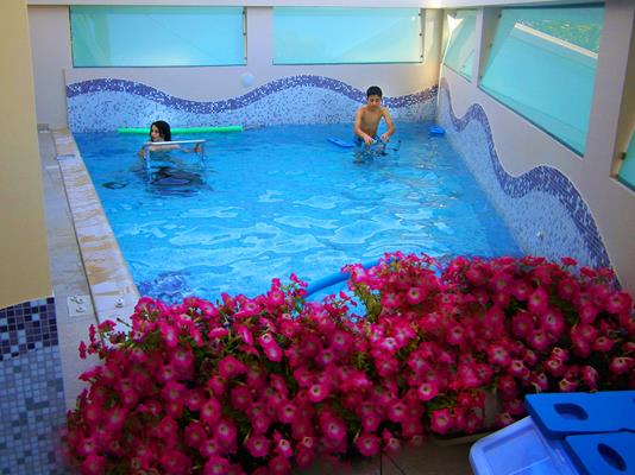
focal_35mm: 31
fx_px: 568
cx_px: 318
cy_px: 238
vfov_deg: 45.4
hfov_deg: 58.4
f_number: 2.9
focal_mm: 5.5
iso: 80
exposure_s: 1/200
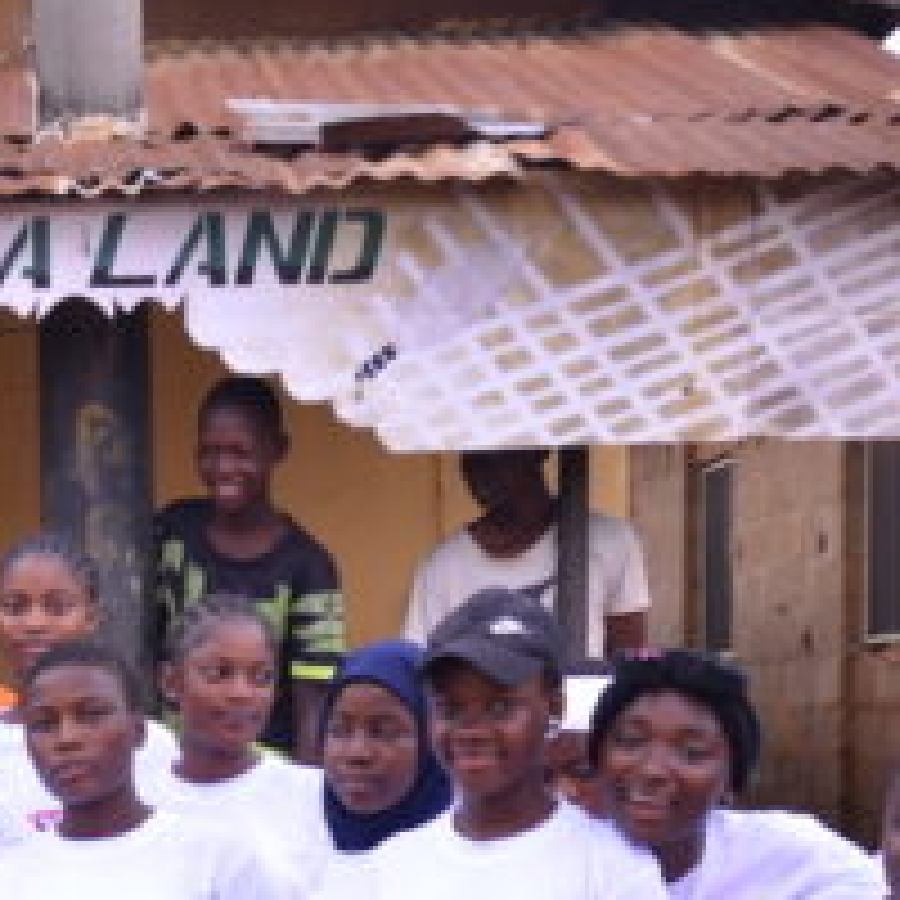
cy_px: 1087
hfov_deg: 16.3
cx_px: -176
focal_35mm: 103
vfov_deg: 16.3
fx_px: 3019
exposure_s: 1/125
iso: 200
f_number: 4.5
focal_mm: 21
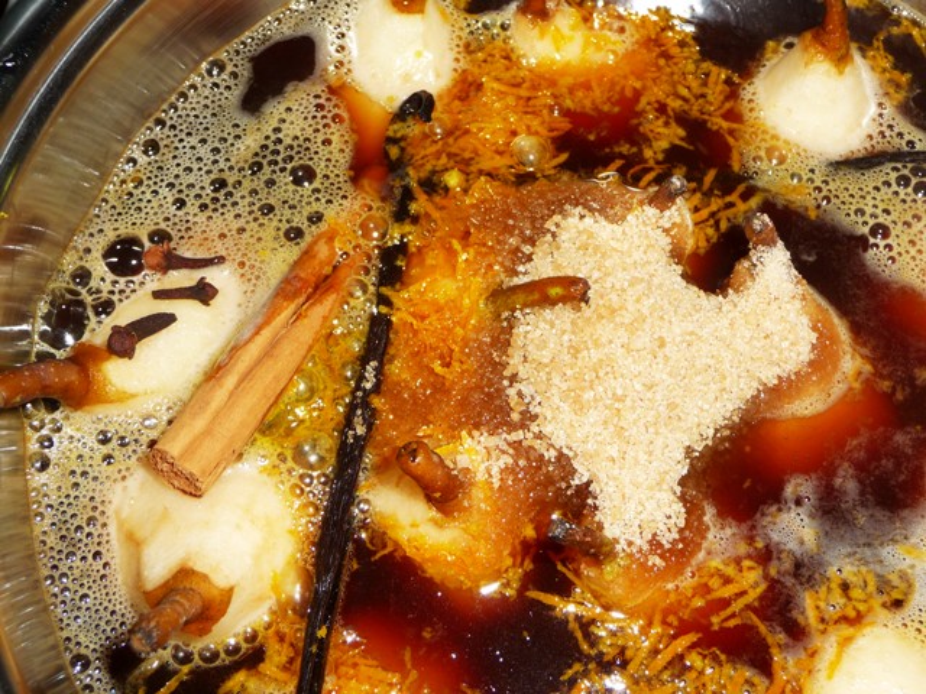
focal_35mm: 43
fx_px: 1150
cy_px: 347
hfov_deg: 43.9
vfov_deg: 33.6
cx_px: 463
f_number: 4
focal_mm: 7.1
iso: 100
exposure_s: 1/30
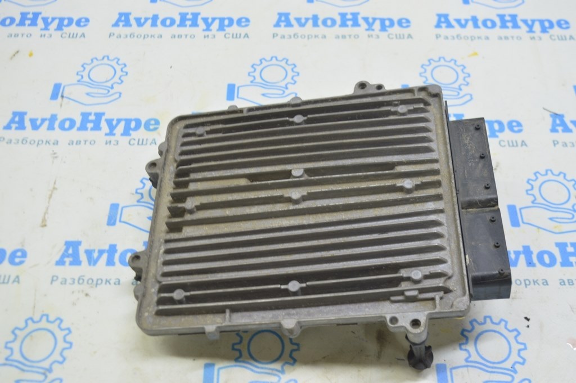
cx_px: 288
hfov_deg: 46.4
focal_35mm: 42
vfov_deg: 31.8
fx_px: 671
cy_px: 192
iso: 400
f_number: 5.6
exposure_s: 1/20
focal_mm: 28
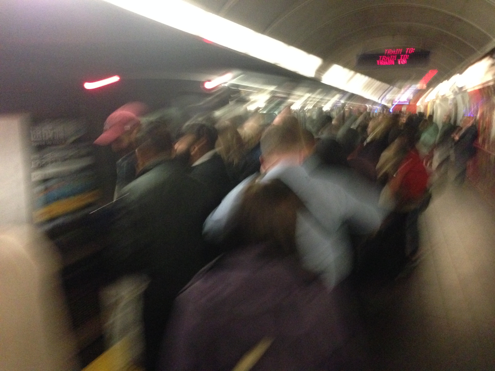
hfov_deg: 55.4
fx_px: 472
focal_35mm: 33
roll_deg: -2.0
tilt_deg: -12.0
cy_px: 186
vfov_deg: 42.9
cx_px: 248
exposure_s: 1/15
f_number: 2.4
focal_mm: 4.12
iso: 640
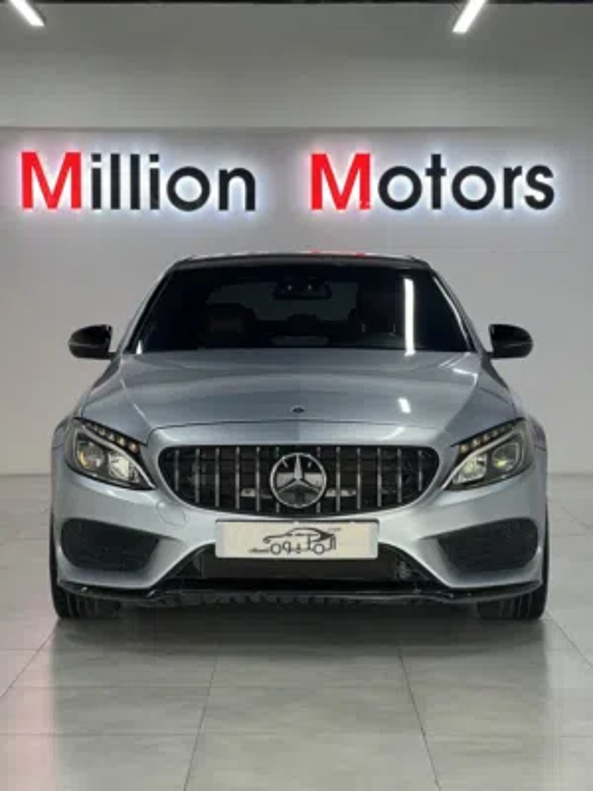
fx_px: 1759
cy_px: 396
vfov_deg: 25.3
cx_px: 296
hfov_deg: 19.1
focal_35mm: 77
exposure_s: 1/60
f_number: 2.8
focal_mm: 9
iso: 250
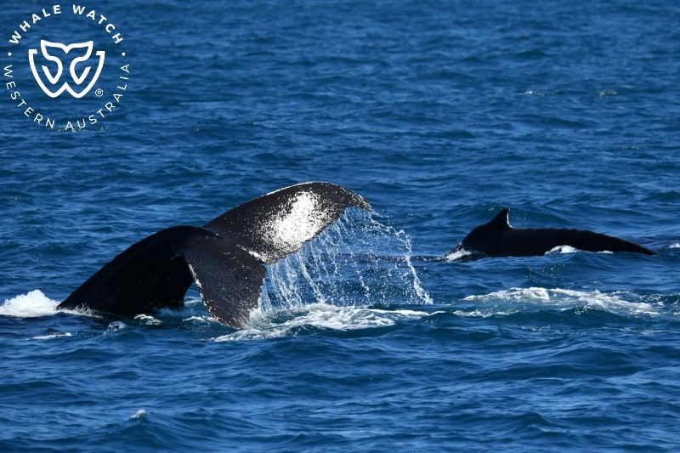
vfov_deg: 4.0
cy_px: 226
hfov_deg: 6.1
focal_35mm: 340
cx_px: 340
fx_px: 6420
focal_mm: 340
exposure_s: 1/8000
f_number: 6
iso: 1000
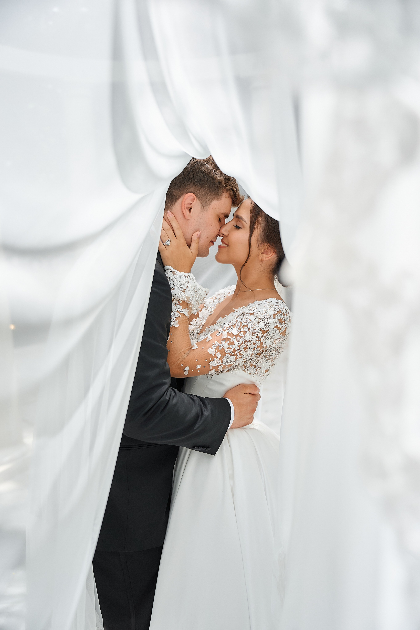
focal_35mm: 33
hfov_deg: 40.0
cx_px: 210
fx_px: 577
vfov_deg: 57.2
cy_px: 315
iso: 400
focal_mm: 33
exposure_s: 1/2000
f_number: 2.8
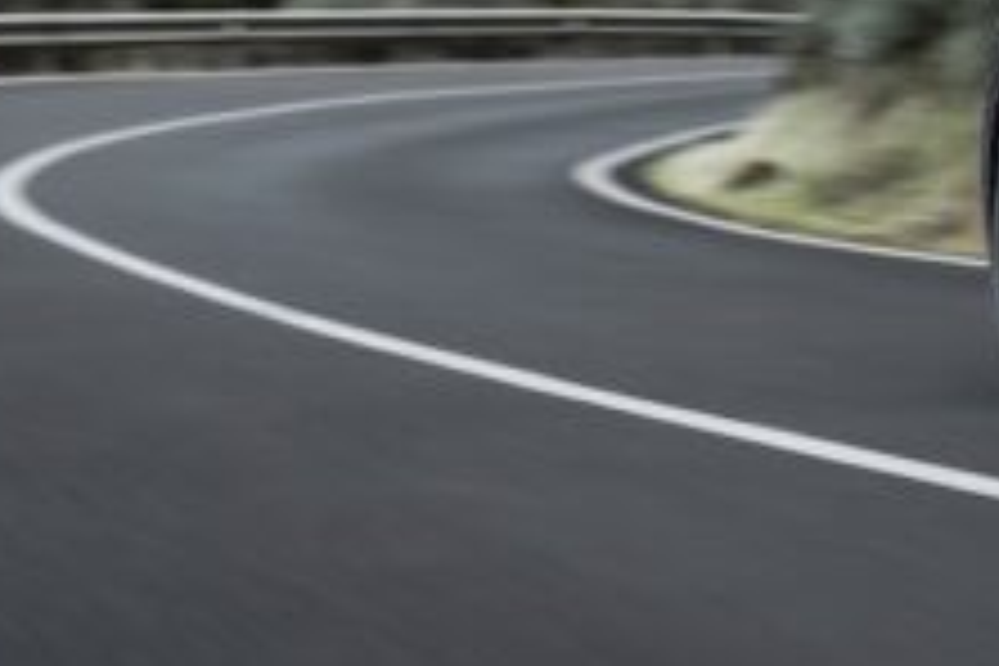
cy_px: -248
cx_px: 1418
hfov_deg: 16.1
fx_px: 3274
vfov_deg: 11.3
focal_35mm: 118
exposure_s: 1/25
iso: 200
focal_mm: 32
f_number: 4
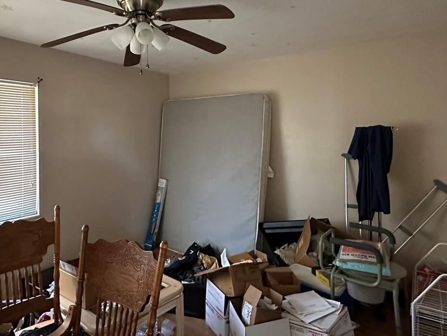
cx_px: 177
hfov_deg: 70.8
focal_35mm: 24
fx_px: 310
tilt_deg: +0.5
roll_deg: +1.2
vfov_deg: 56.4
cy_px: 135
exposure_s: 1/60
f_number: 2.2
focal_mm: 2.22
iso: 1000
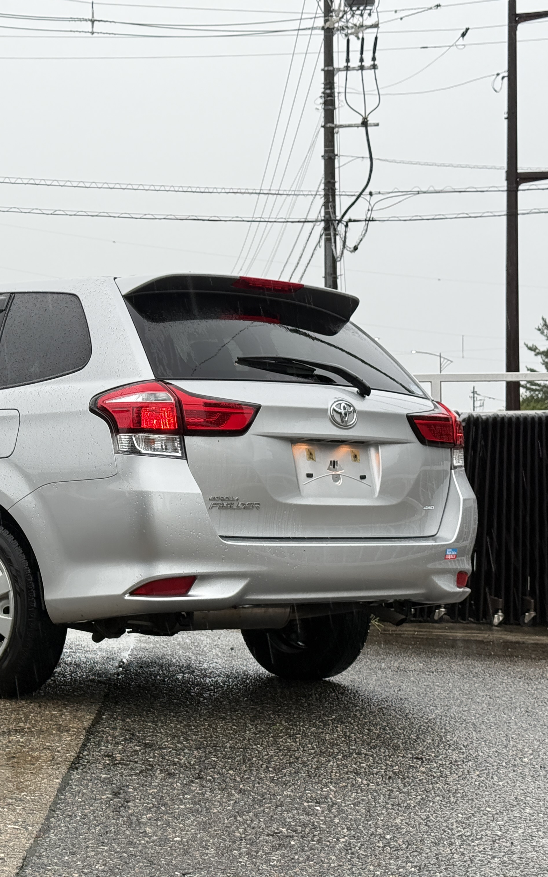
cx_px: 60
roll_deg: +0.3
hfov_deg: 18.8
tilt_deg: +1.7
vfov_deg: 30.2
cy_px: 438
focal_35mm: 68
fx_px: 1625
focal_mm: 6.76
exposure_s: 1/170
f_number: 1.78
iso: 160
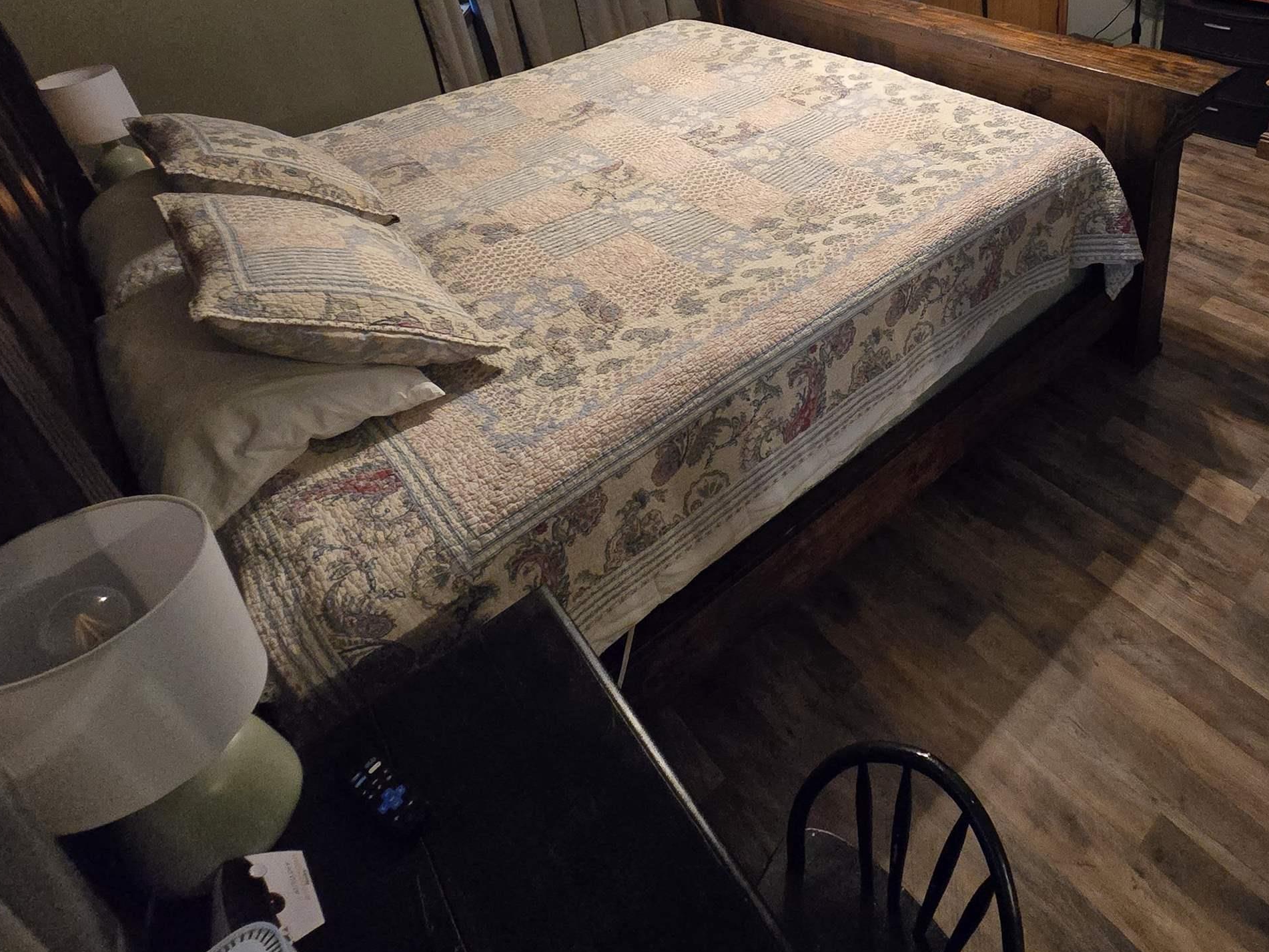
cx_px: 889
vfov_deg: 58.6
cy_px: 191
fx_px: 770
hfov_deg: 75.4
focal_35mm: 21
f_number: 2.2
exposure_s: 1/60
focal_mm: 2.2
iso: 1600
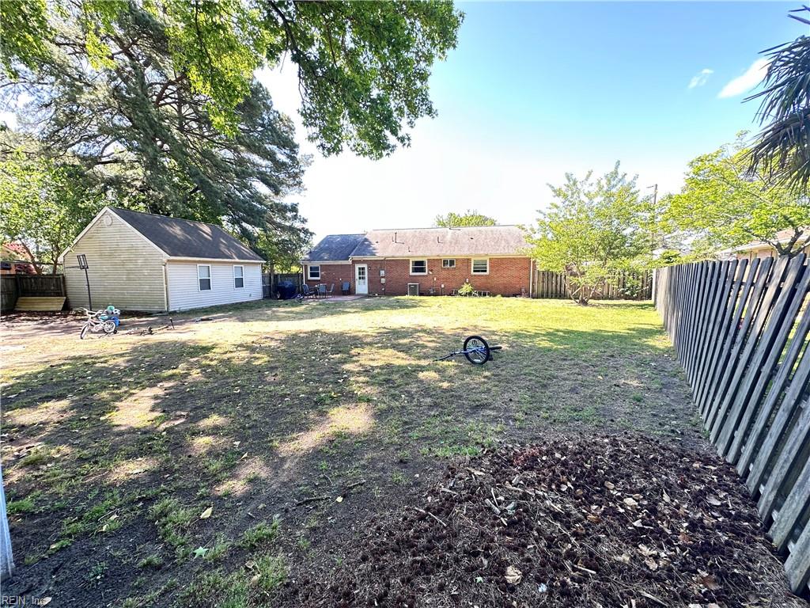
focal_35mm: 14
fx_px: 328
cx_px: 405
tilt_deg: -5.6
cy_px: 304
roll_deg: -0.2
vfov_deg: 85.7
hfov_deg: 102.1
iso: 50
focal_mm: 2.22
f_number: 2.2
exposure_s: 1/99
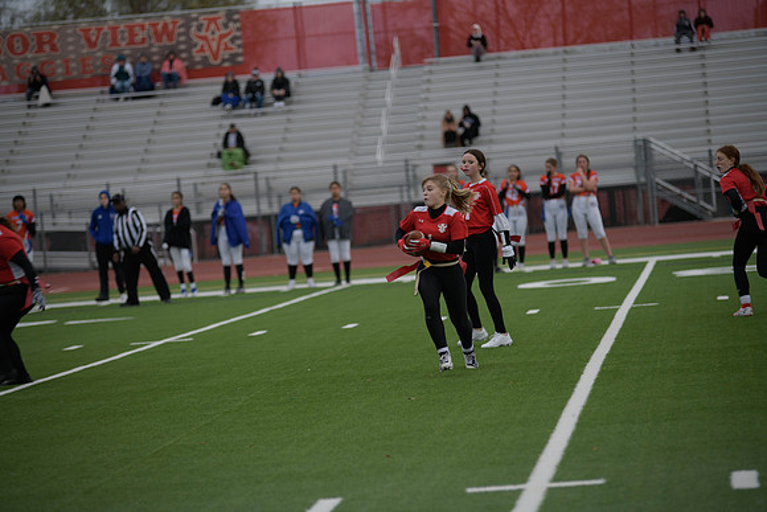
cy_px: 256
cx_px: 384
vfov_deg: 9.8
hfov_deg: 14.7
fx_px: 2983
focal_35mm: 140
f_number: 2.8
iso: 180
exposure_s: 1/200
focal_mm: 140
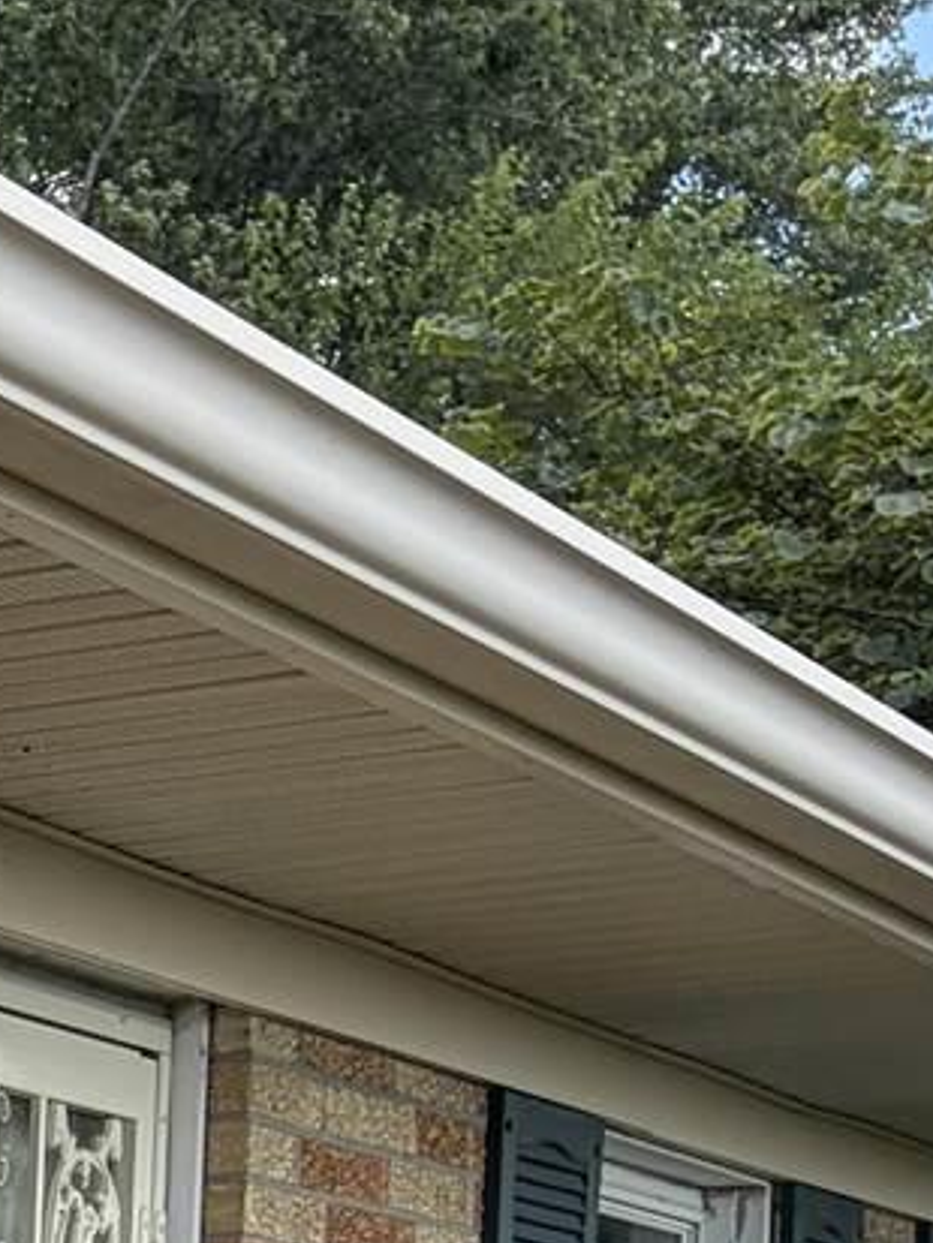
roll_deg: -1.3
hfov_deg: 9.6
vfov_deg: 12.4
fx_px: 5208
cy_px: 2293
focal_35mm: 145
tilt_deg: -6.7
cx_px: -864
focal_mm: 5.96
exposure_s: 1/1484
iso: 64
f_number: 1.6
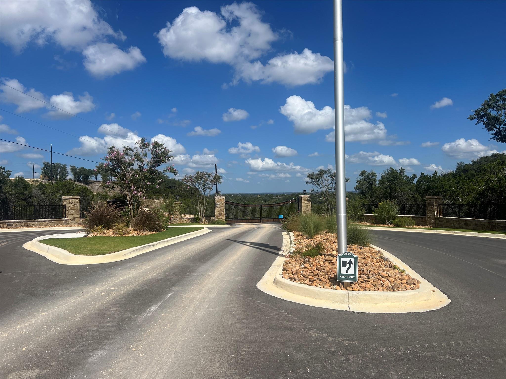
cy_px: 190
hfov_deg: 67.3
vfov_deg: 53.1
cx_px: 253
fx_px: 380
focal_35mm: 26
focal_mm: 5.7
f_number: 1.5
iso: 50
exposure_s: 1/7463
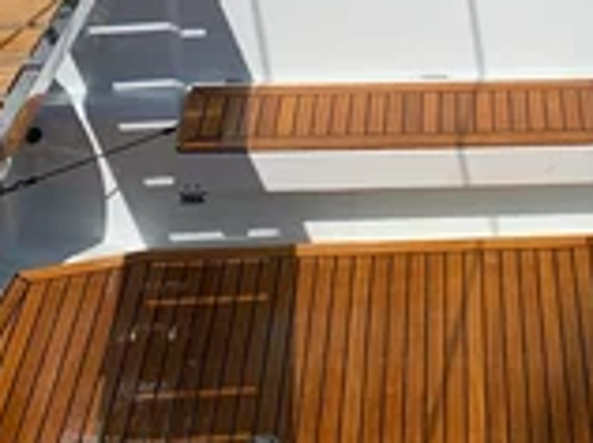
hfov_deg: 19.1
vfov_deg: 13.3
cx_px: 634
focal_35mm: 99
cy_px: -379
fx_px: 1693
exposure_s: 1/5128
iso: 25
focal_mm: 4.25
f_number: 1.8
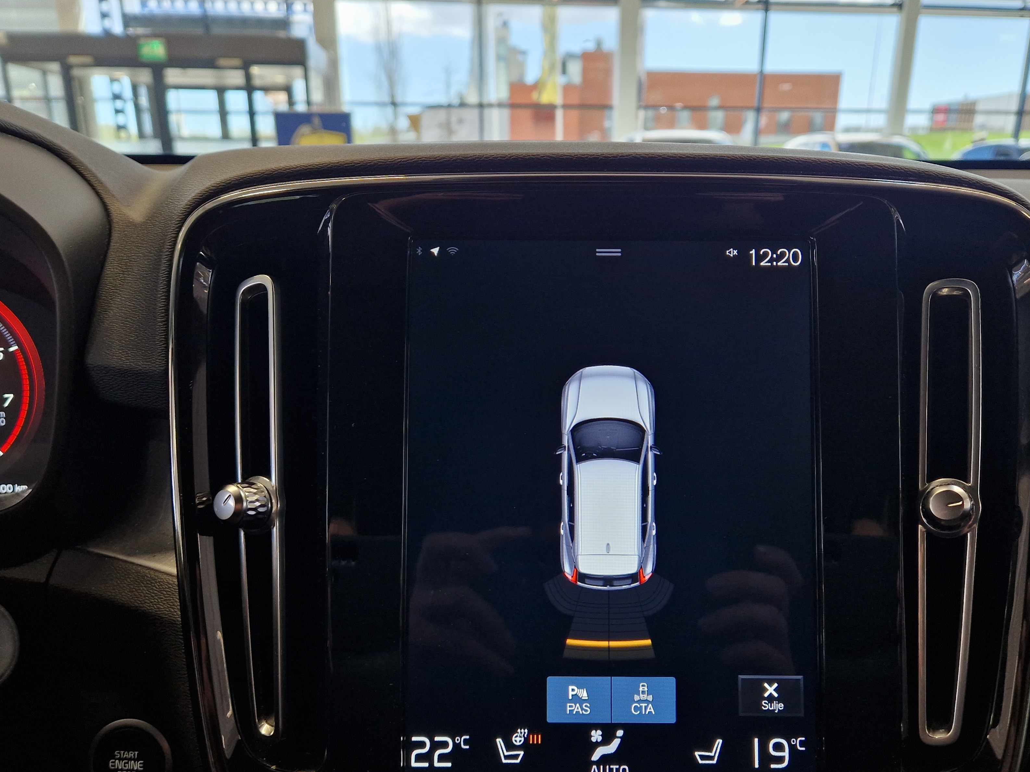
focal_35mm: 29
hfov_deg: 61.6
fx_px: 863
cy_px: 484
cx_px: 540
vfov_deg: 47.8
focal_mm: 5.4
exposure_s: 1/180
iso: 125
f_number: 1.8
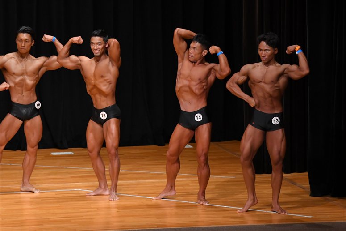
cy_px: 116
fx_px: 2161
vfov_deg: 6.1
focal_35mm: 225
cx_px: 173
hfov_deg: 9.2
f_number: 5.6
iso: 4000
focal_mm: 150
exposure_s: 1/400
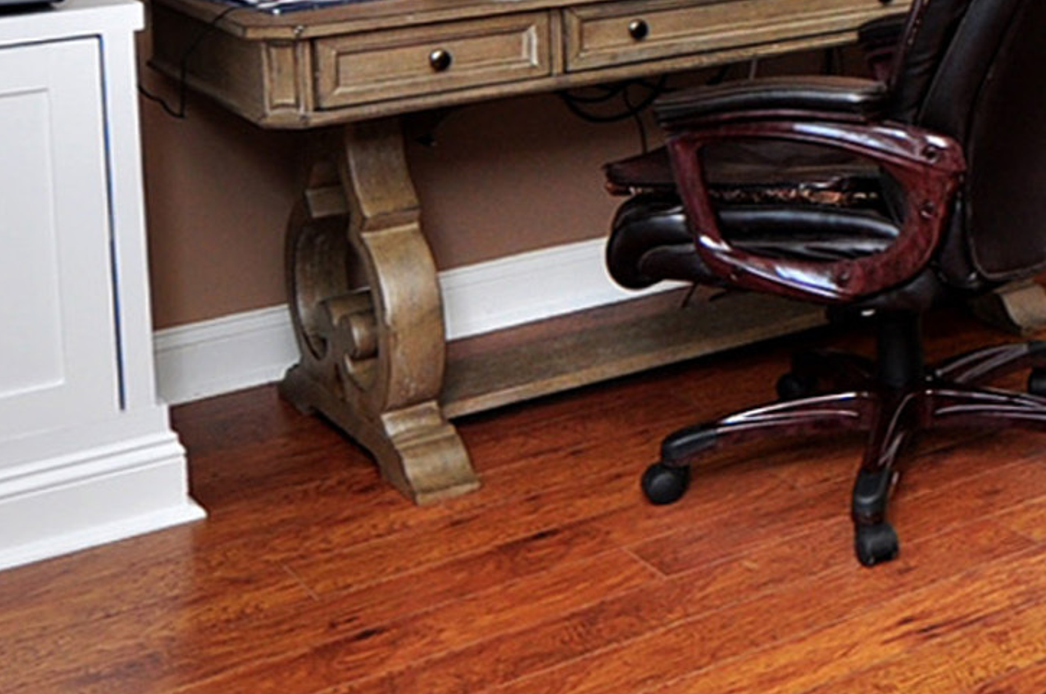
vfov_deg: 19.4
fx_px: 1915
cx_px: 1326
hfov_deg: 26.4
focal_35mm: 66
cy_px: -127
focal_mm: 11
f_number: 4.5
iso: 250
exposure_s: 1/100
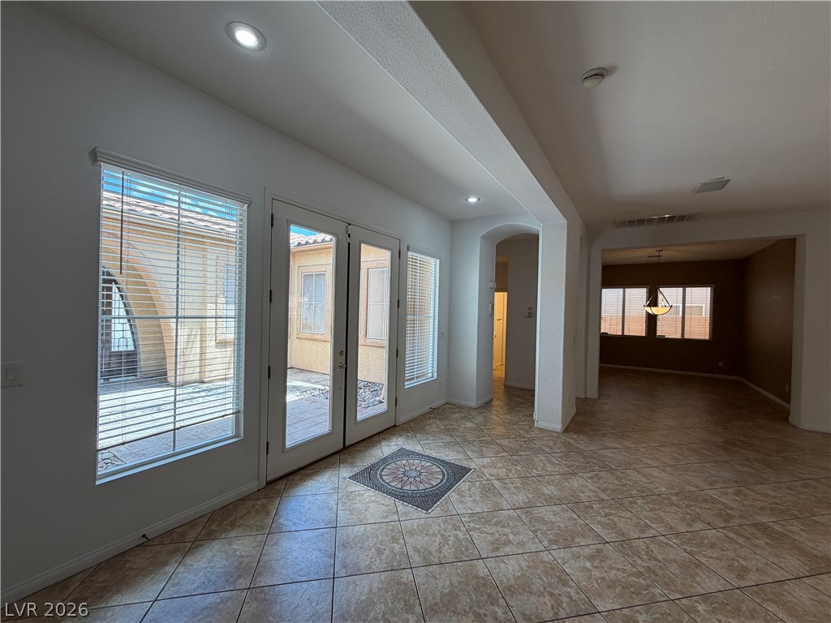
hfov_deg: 102.1
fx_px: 336
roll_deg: -3.0
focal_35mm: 14
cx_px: 416
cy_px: 312
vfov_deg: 85.7
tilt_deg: +0.3
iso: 80
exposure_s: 1/120
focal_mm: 2.22
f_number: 2.2
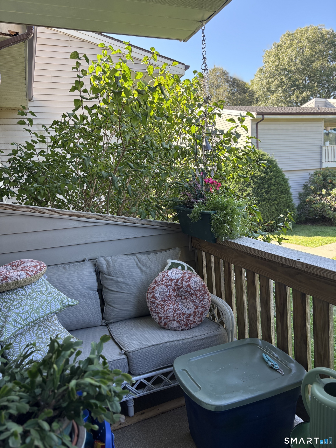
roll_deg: +4.3
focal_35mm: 26
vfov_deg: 67.3
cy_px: 224
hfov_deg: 53.1
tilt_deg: -8.0
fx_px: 336
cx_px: 168
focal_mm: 5.96
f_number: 1.6
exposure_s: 1/270
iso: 64
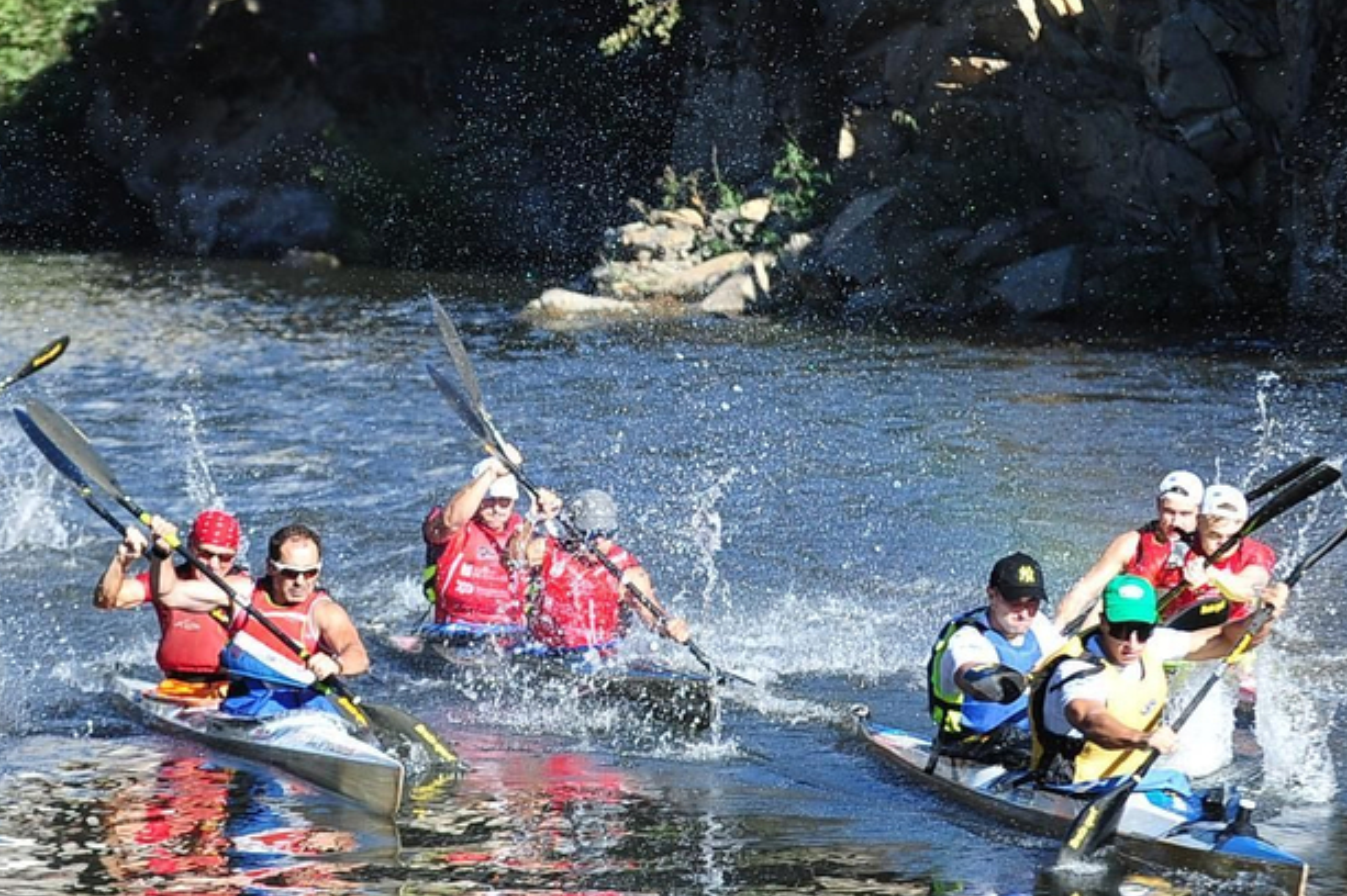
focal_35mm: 274
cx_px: 418
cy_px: 508
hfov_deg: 7.5
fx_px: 10246
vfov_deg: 5.0
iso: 160
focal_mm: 105
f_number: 4
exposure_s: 1/800
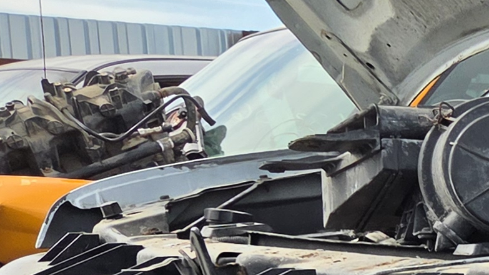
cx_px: 1061
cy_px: 474
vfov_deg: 9.1
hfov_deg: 13.6
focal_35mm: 128
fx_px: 1659
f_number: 1.8
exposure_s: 1/3559
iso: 80
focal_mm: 5.4
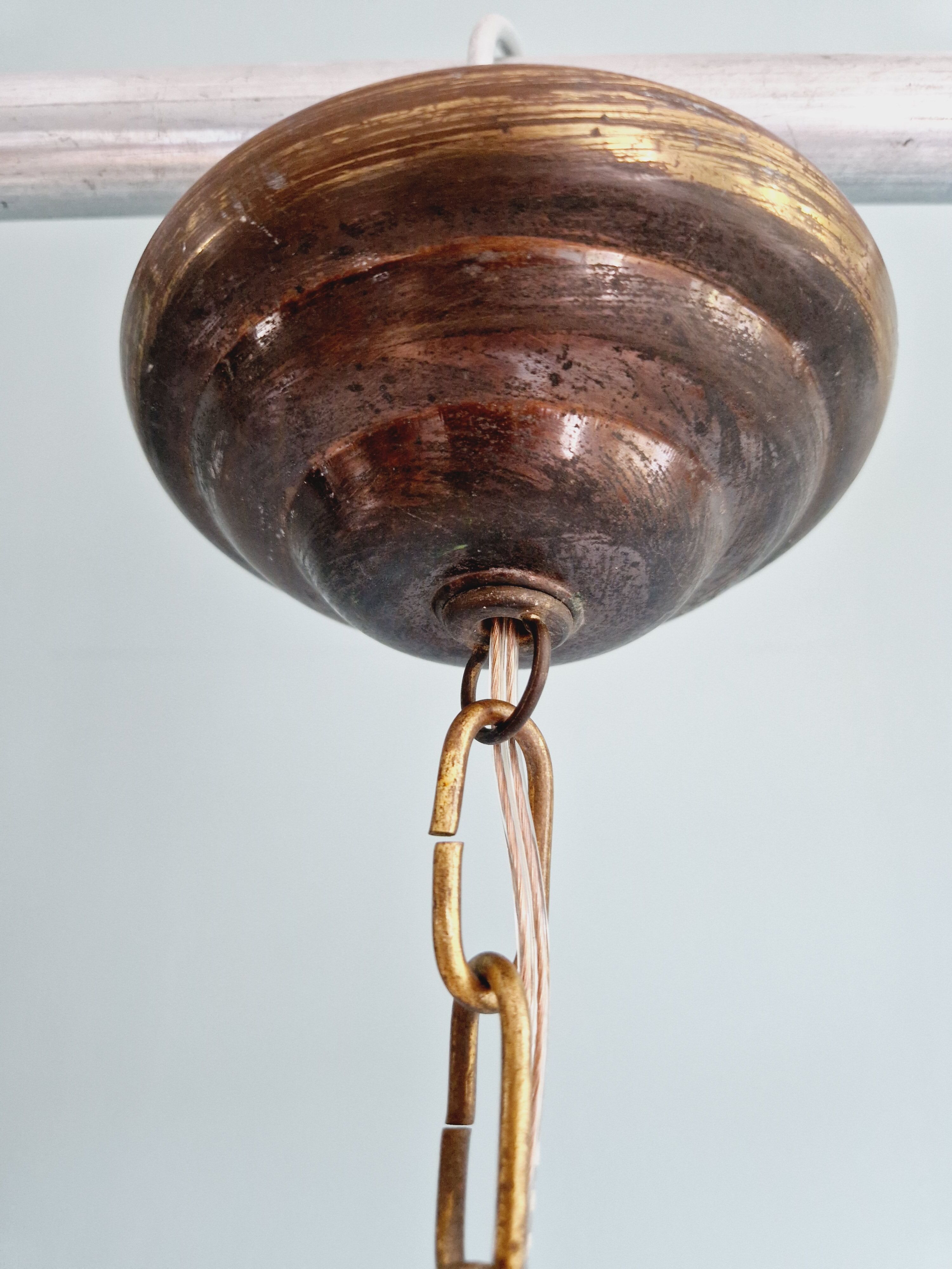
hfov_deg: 58.9
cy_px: 634
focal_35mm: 23
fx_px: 843
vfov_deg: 73.9
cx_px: 476
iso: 800
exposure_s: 1/100
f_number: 1.8
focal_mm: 5.4
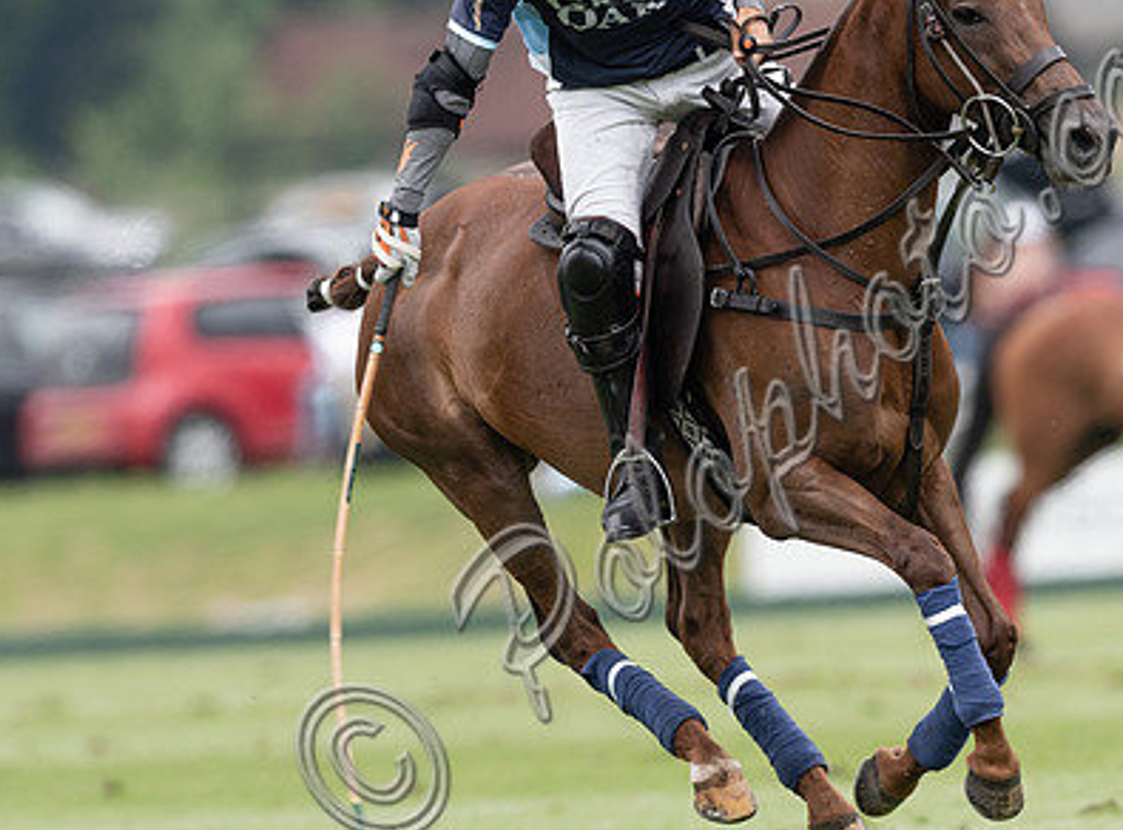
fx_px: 34405
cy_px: 524
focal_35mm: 1066
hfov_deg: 1.9
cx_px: 669
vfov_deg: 1.4
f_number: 4.5
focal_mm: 500
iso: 400
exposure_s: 1/1250
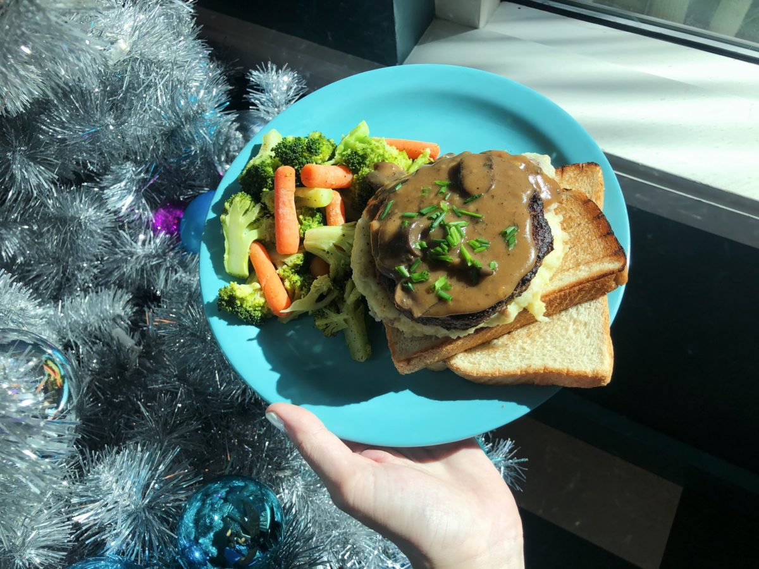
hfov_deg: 63.4
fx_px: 614
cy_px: 284
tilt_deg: -60.4
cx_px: 380
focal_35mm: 28
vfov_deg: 49.7
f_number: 1.8
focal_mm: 4
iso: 20
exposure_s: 1/695
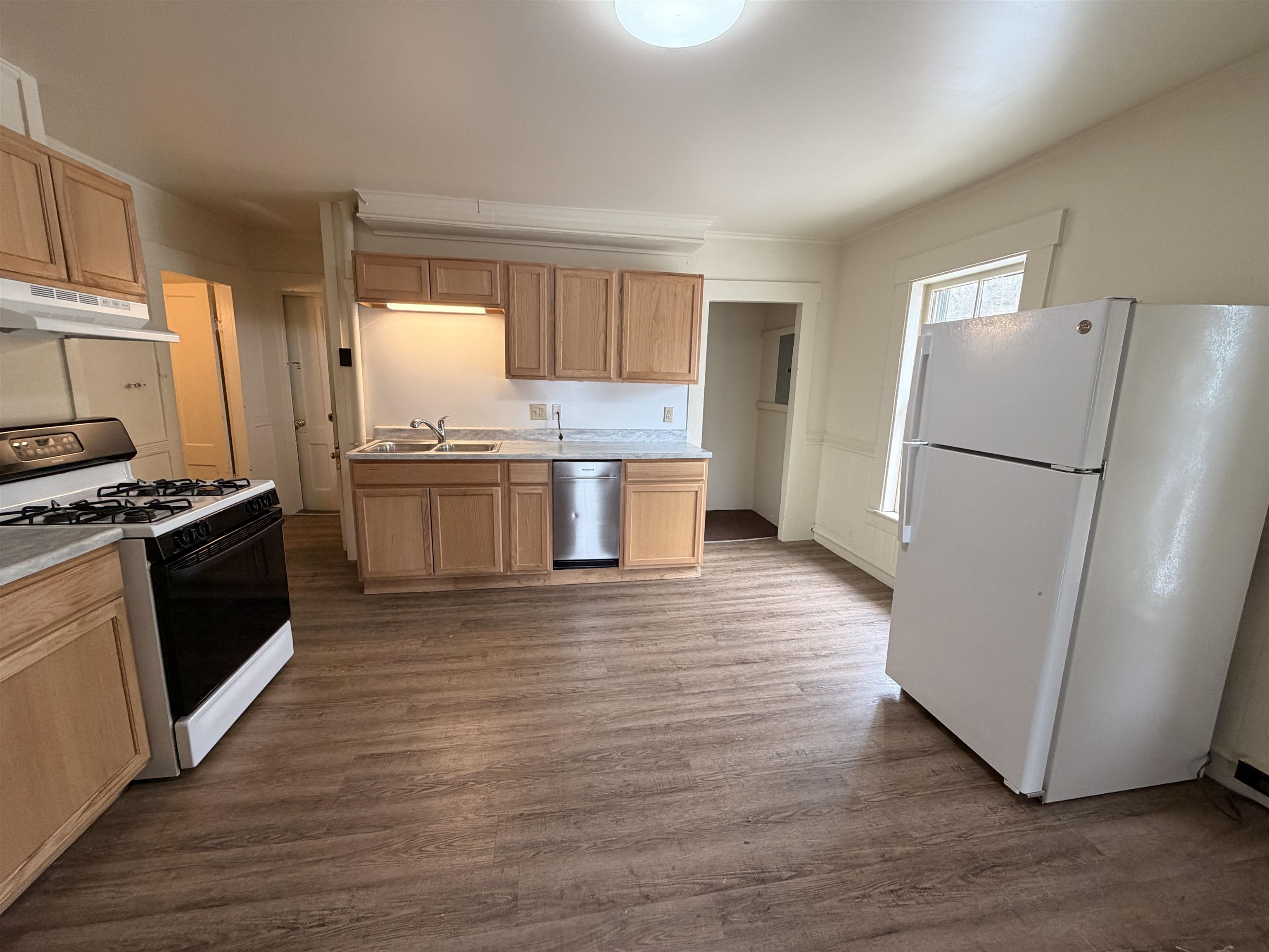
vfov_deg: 85.7
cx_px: 634
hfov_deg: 102.1
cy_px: 476
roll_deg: -1.6
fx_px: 513
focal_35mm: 14
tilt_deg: -12.0
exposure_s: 1/120
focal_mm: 2.22
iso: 250
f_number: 2.2
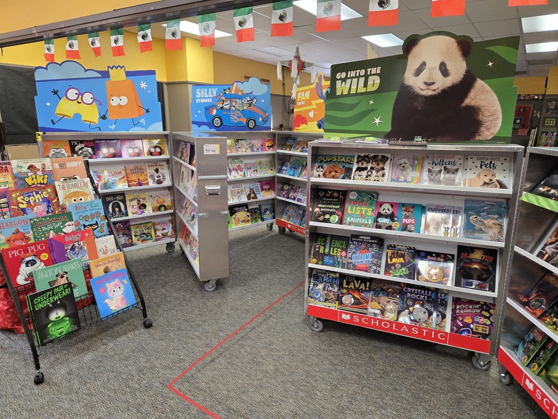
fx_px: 371
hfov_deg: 73.9
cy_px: 210
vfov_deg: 58.9
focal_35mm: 23
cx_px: 279
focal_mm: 5.4
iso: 400
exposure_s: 1/120
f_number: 1.8
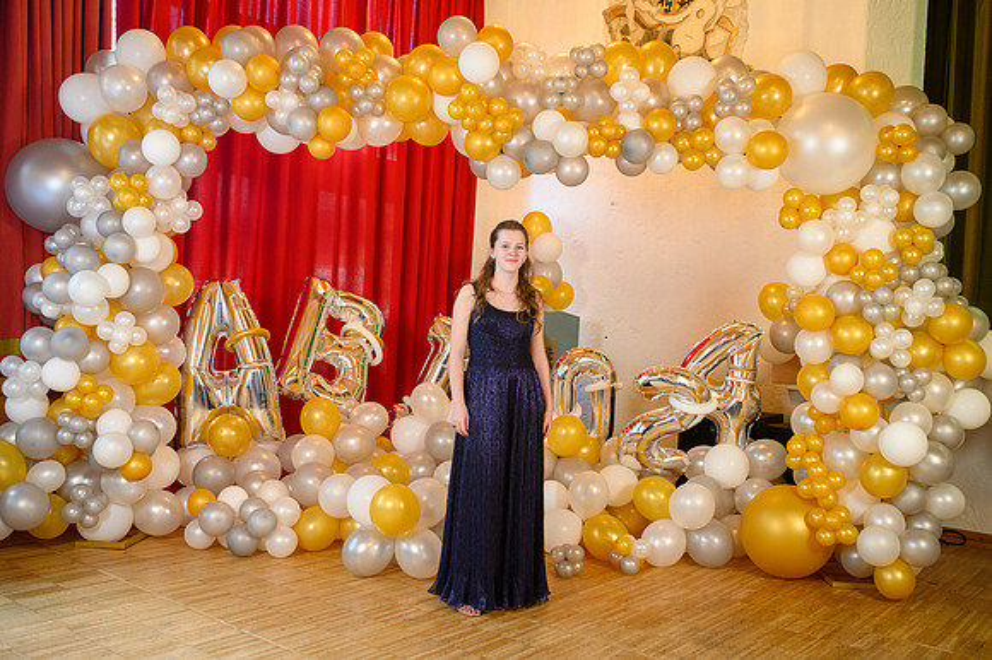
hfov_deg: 54.5
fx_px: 964
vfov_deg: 37.8
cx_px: 496
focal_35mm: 35
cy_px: 330
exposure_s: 1/100
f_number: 3.5
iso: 1250
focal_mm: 35
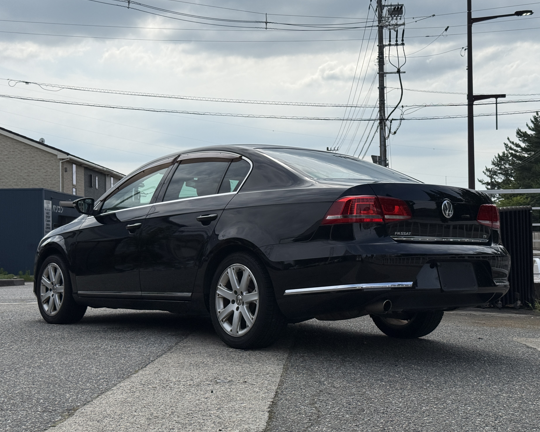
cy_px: 214
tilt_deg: +2.4
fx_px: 815
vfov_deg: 29.7
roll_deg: +0.5
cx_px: 276
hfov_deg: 36.7
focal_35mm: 51
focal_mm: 6.76
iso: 64
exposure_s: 1/9901
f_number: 1.78
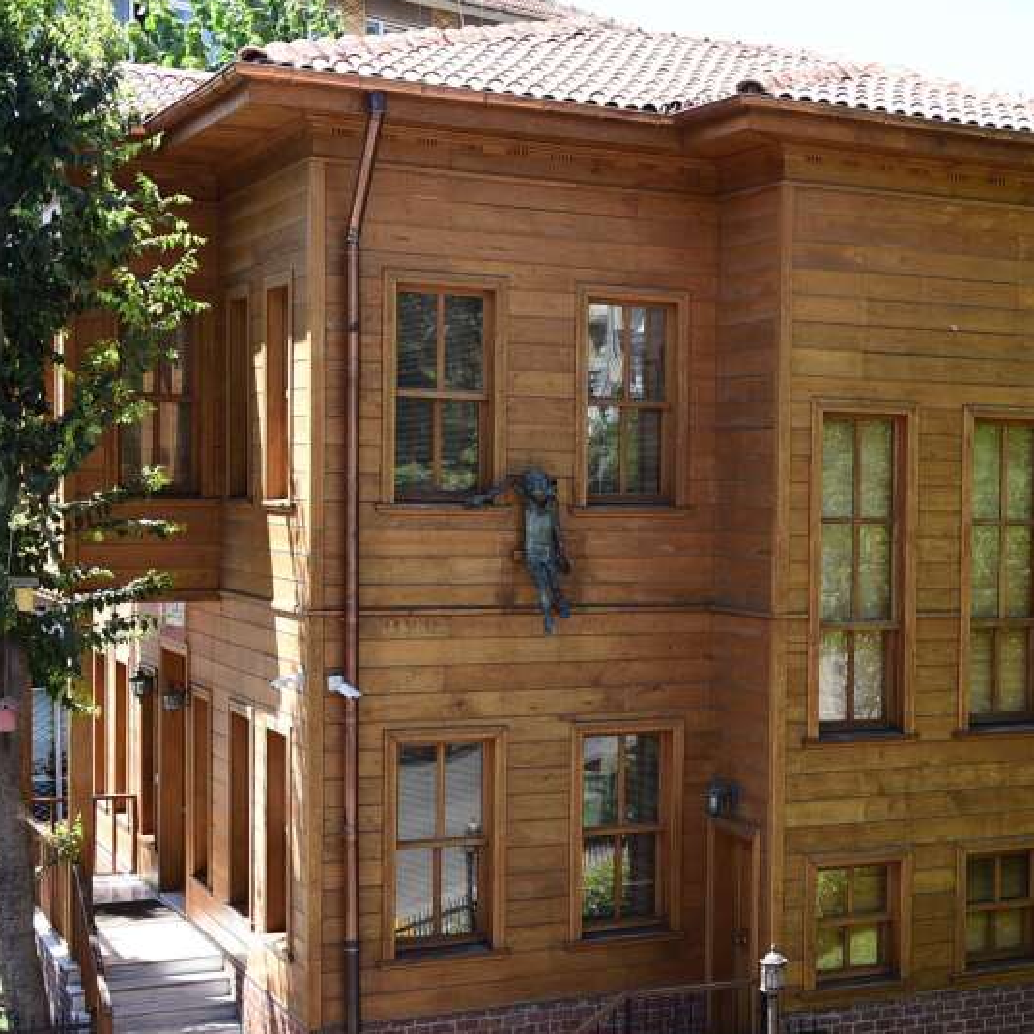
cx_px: 1133
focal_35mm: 65
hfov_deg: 24.7
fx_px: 2197
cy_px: 577
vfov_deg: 26.5
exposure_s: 1/800
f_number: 4
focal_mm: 32
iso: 320
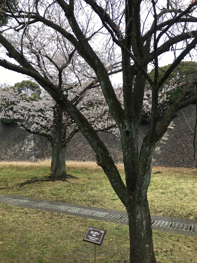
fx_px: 220
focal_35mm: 29
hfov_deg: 48.2
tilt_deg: +5.5
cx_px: 98
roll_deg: -0.2
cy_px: 132
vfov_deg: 61.7
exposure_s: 1/313
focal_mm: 4.15
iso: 25
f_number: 2.2
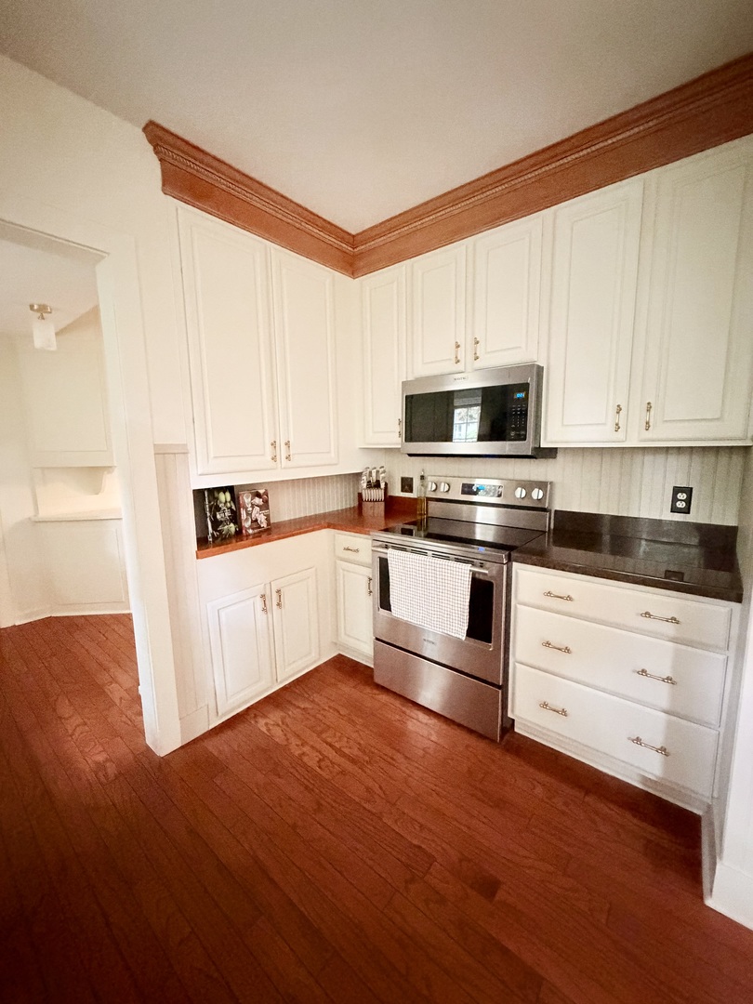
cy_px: 502
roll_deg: +0.8
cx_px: 376
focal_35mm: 14
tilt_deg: -8.0
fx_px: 406
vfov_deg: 102.1
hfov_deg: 85.7
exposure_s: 1/30
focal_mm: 2.22
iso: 1600
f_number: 2.2
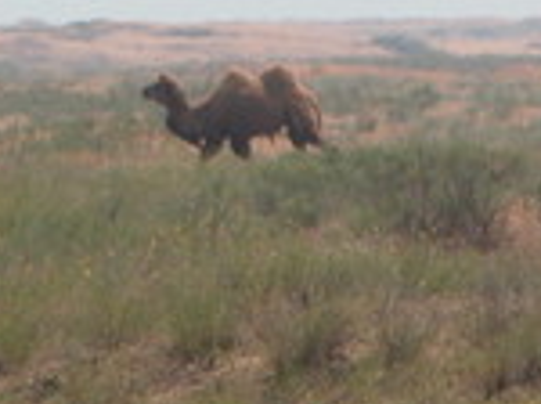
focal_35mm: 1197
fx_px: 18678
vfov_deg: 1.2
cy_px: -61
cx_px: 263
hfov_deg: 1.7
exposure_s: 1/407
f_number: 6.6
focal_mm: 71.2
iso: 100
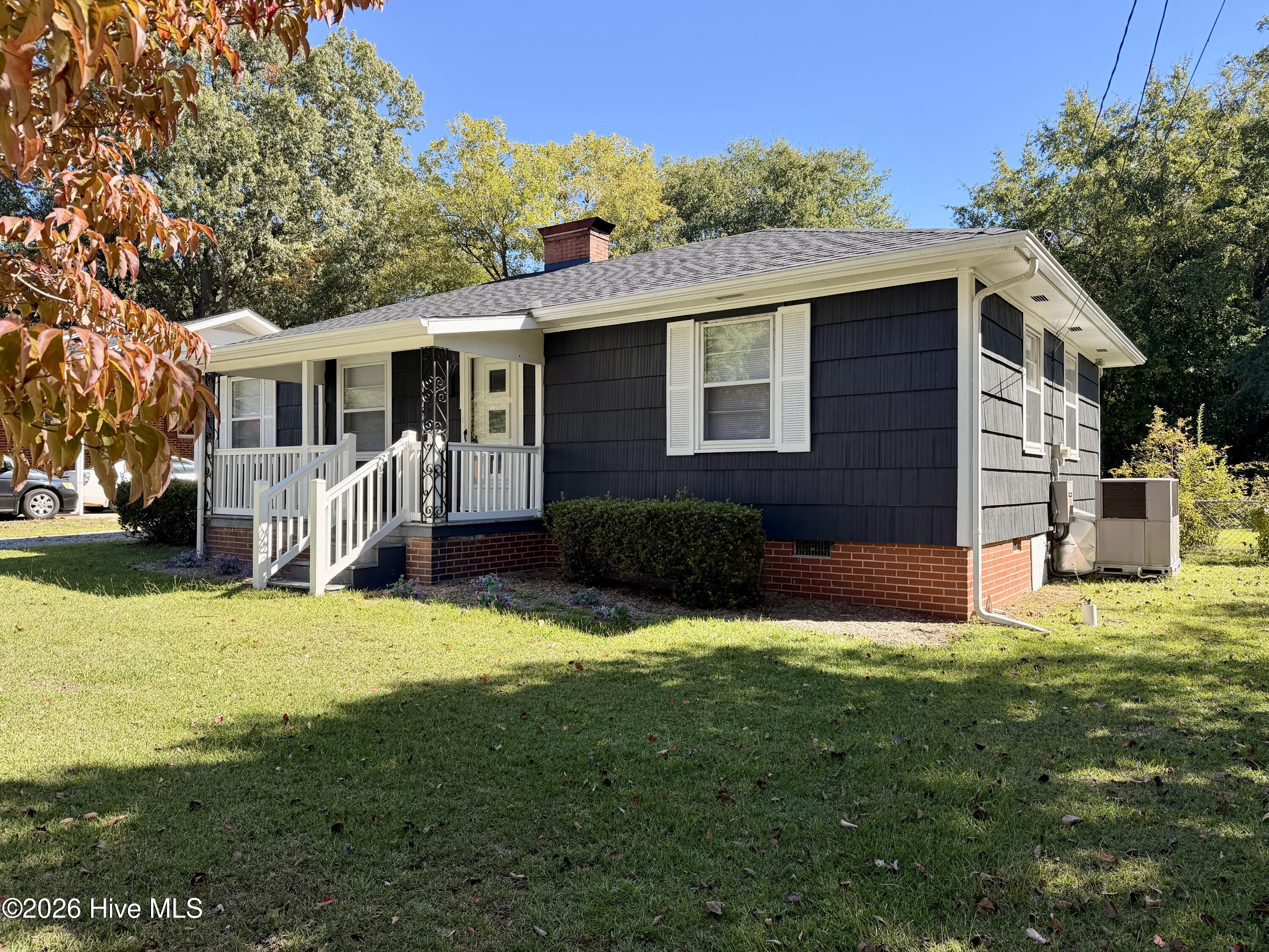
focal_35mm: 24
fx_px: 880
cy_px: 476
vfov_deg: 56.8
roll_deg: -0.6
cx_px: 634
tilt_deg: +1.1
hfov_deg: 71.6
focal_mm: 6.76
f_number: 1.78
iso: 100
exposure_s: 1/1410
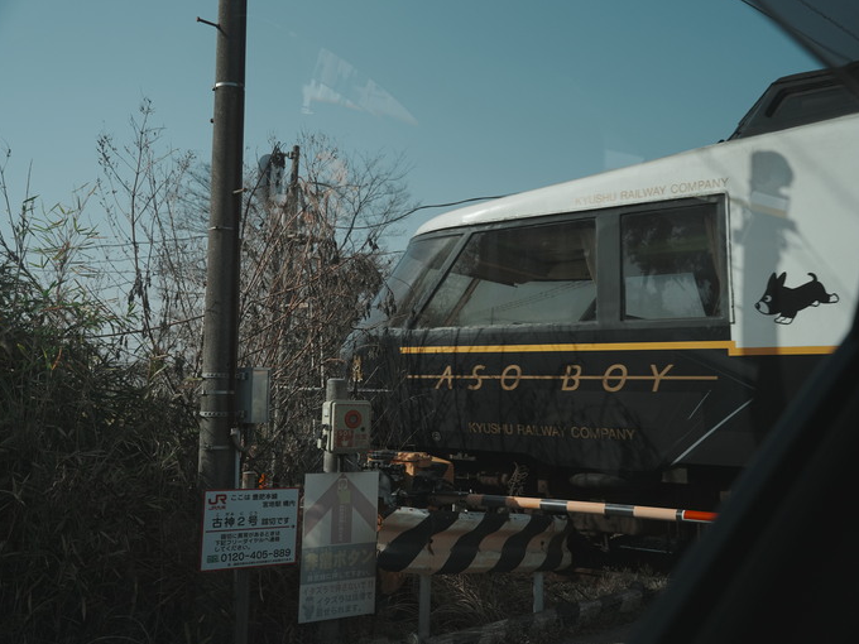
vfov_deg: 44.2
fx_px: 794
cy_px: 325
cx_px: 486
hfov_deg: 56.6
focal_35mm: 32
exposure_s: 1/800
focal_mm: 29
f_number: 5.6
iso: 250
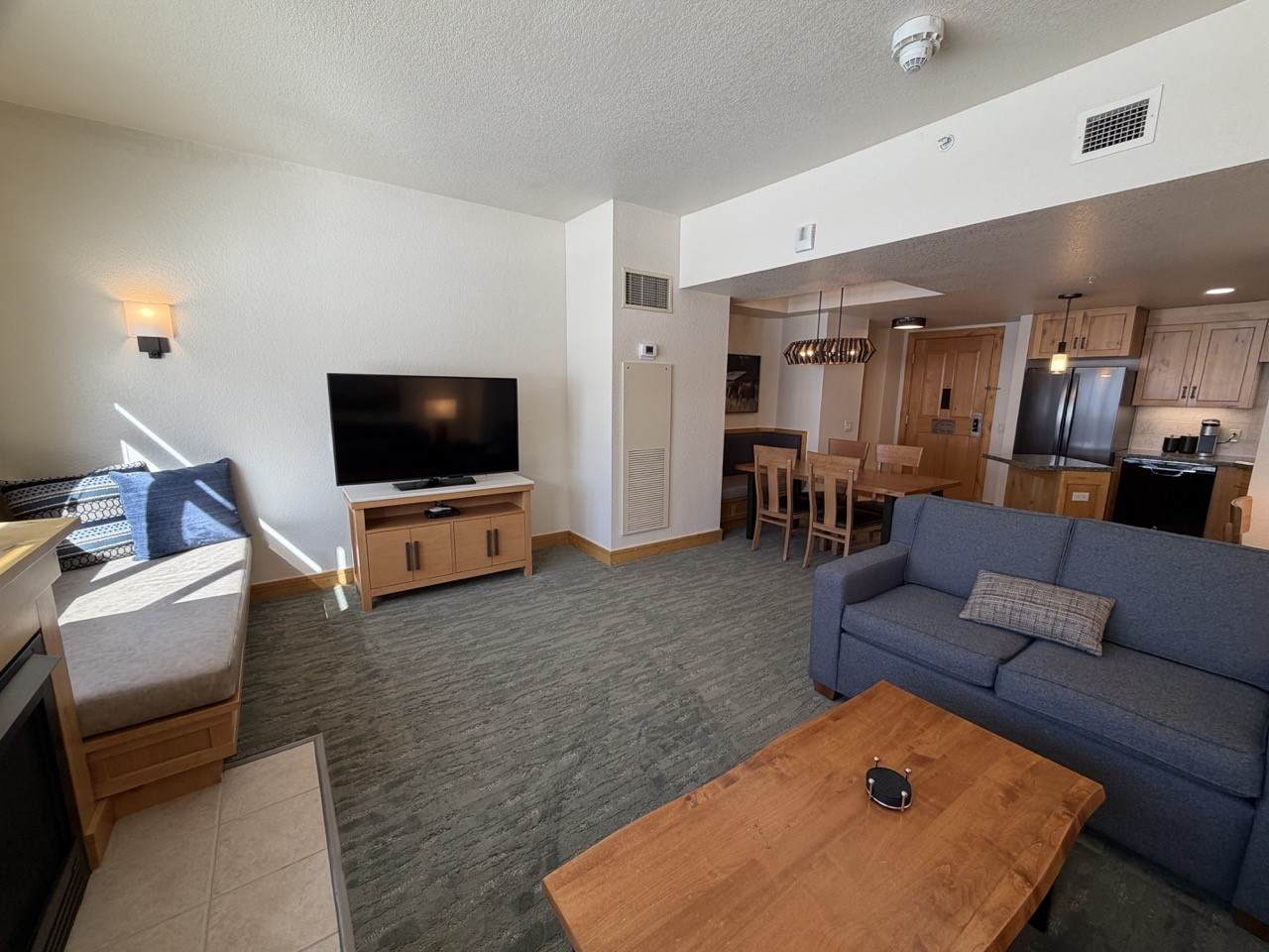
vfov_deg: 85.7
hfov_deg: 102.1
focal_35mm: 14
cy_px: 476
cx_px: 634
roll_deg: -0.9
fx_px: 513
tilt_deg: -9.3
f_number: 2.2
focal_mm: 2.22
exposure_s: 1/120
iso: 100
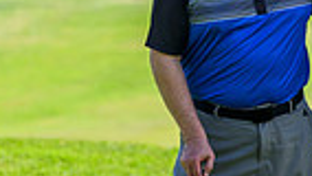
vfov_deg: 1.5
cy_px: 91
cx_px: 591
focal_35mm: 789
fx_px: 6530
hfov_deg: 2.7
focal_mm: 185
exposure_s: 1/1600
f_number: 5
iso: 500
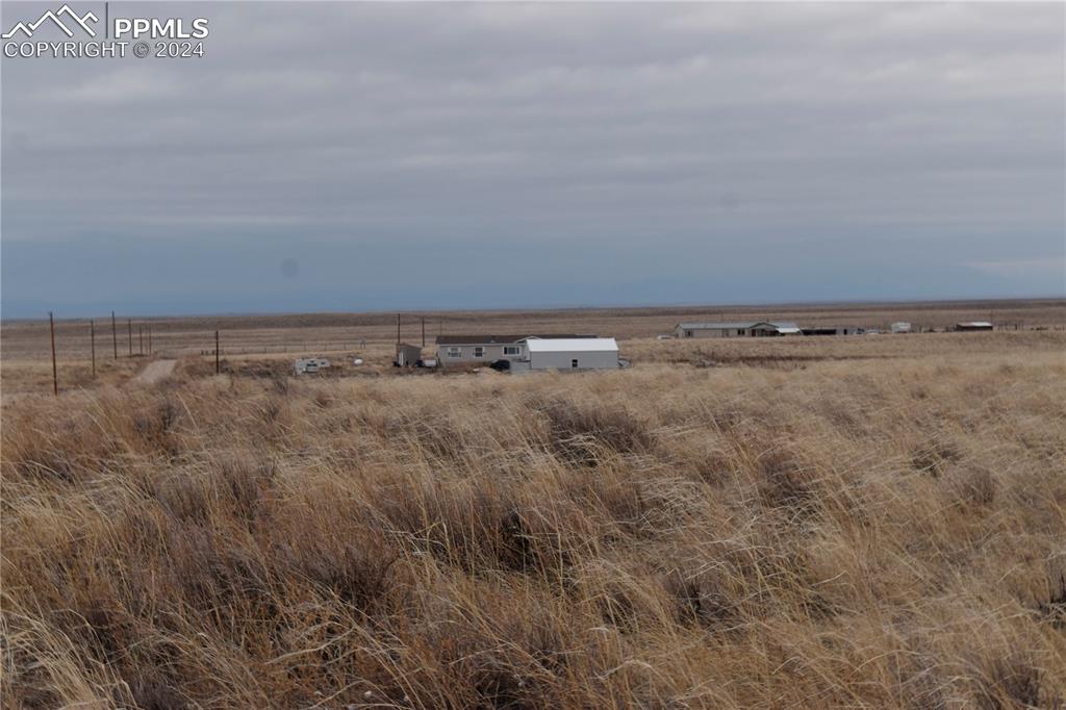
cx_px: 533
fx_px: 2442
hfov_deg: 24.6
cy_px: 355
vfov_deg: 16.5
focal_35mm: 82
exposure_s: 1/60
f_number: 8
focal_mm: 55
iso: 360
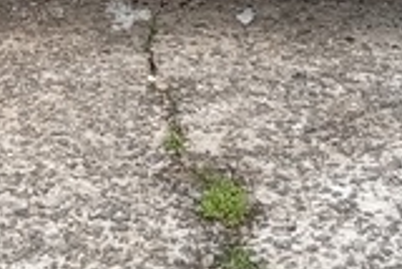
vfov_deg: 8.7
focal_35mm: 140
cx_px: 24
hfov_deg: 14.5
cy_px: -425
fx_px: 1565
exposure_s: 1/50
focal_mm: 3.98
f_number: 1.8
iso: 137
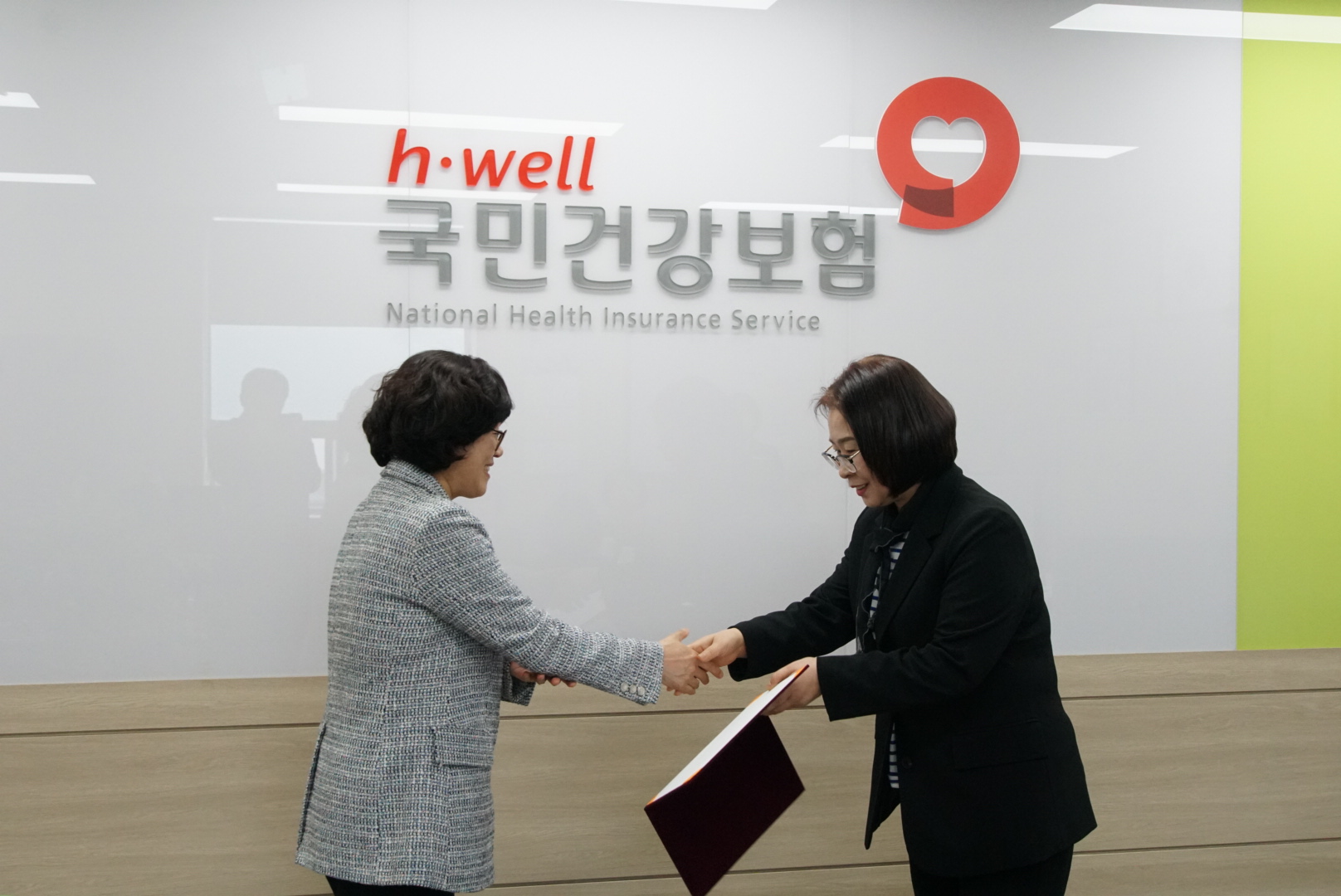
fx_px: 1733
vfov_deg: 29.0
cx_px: 670
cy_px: 448
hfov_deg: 42.3
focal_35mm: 46
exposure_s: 1/160
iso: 4000
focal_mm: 31
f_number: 8
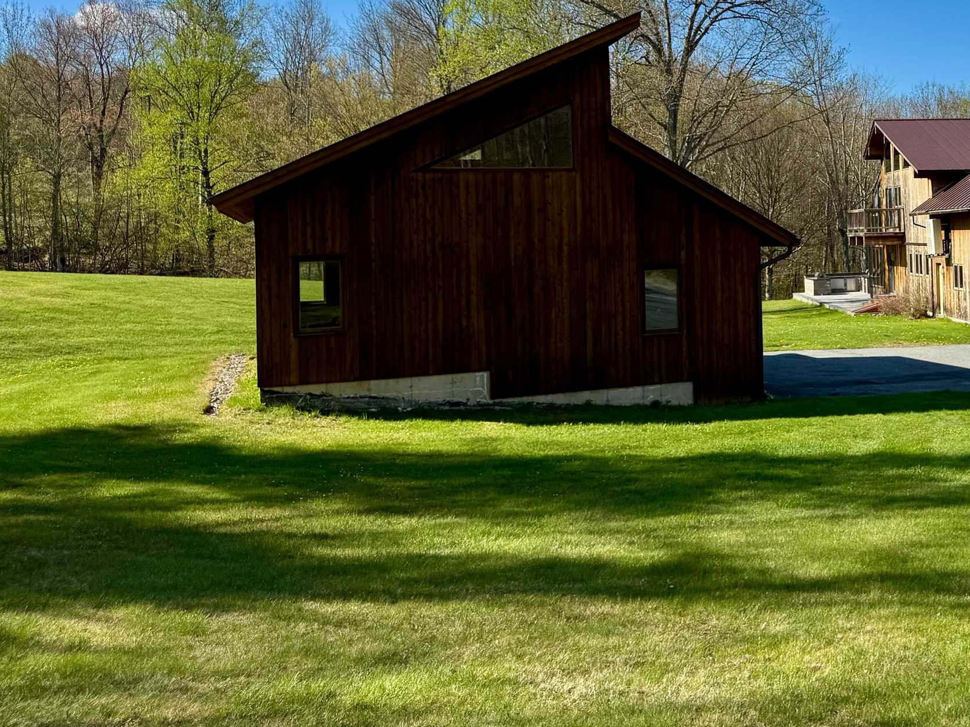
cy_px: 208
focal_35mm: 44
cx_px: 876
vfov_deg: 32.4
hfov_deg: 39.7
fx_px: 1233
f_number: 1.78
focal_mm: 6.76
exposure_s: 1/4310
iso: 80
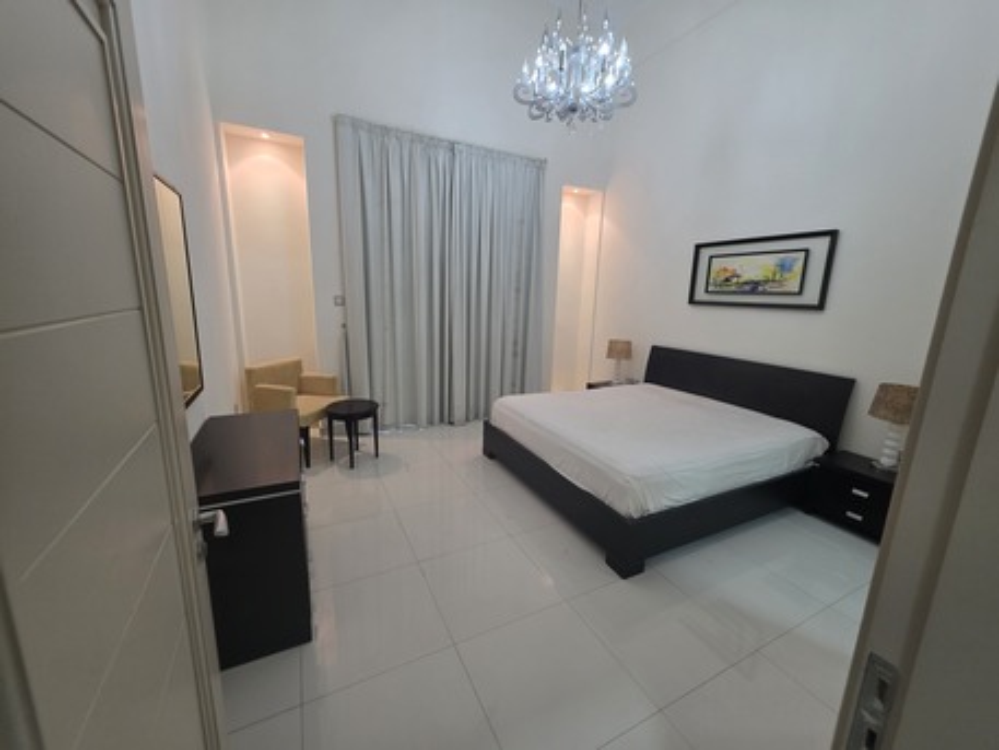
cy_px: 375
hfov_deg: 106.2
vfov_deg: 89.9
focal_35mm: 13
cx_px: 500
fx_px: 375
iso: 160
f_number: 1.9
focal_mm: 2.2
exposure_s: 1/50
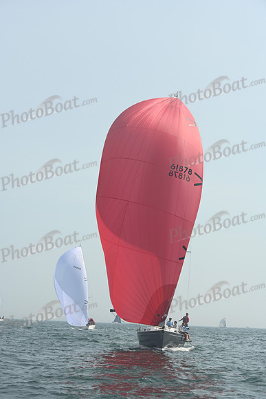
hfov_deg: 16.1
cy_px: 200
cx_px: 133
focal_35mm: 85
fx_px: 941
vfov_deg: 23.9
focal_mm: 85
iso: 320
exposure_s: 1/1250
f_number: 8
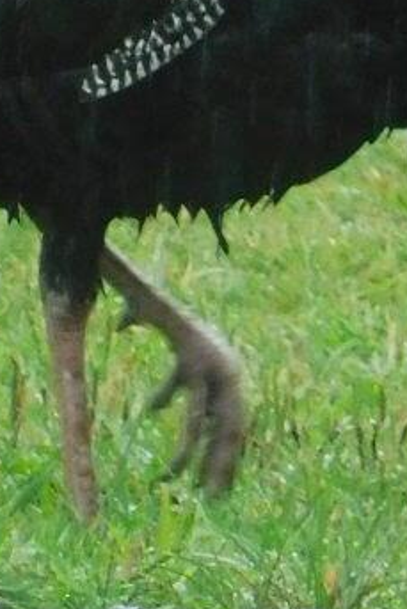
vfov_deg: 0.6
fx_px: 63237
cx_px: 684
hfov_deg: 0.4
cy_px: -202
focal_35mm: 3733
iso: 640
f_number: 6.5
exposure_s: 1/160
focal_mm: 152
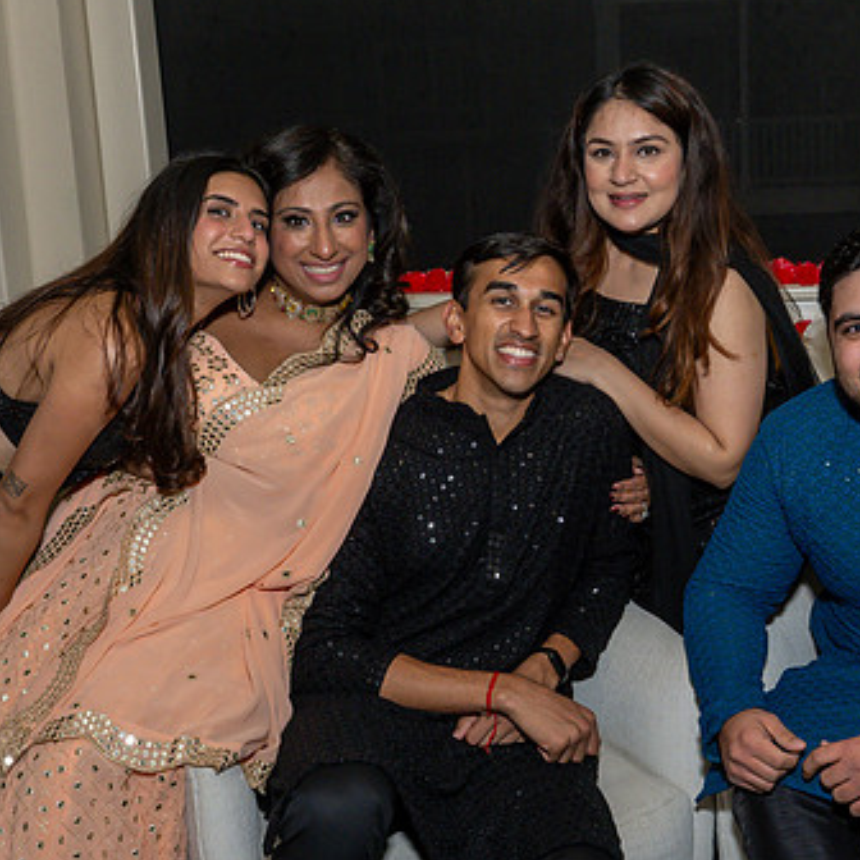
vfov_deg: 35.4
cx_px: 577
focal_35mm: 48
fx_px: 1349
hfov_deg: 35.0
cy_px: 422
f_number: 8
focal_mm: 19
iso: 800
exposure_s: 1/250
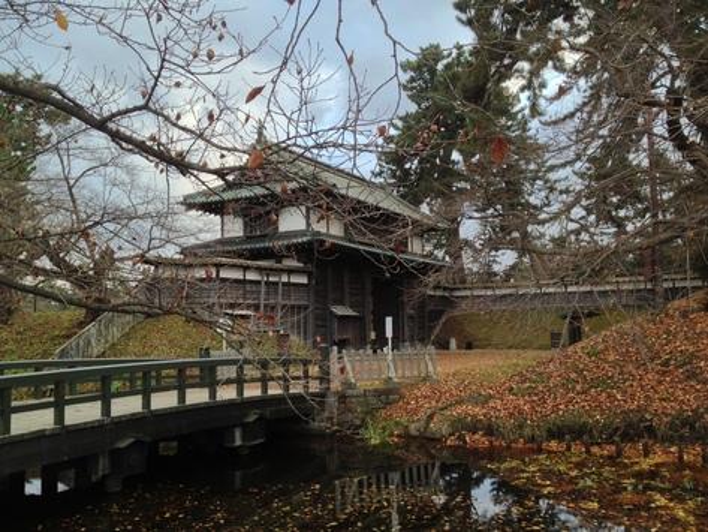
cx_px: 354
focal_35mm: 35
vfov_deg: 40.7
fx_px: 716
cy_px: 266
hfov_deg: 52.6
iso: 80
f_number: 2.4
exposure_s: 1/120
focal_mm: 4.28
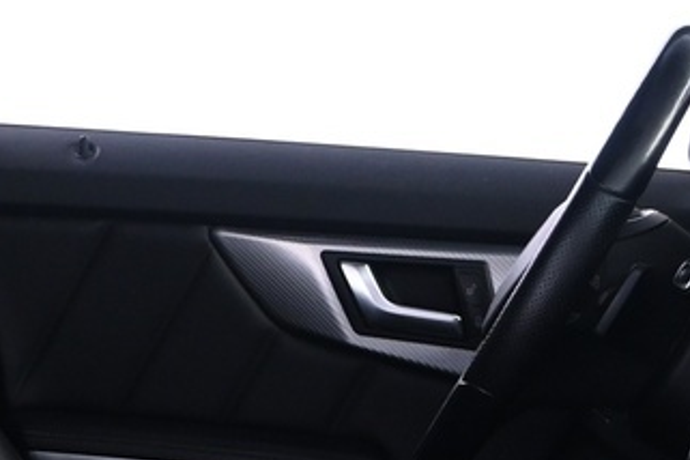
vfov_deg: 10.9
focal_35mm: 121
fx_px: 2319
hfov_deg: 16.6
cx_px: 37
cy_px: 707
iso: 1000
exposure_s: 1/13
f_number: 3.5
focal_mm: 16
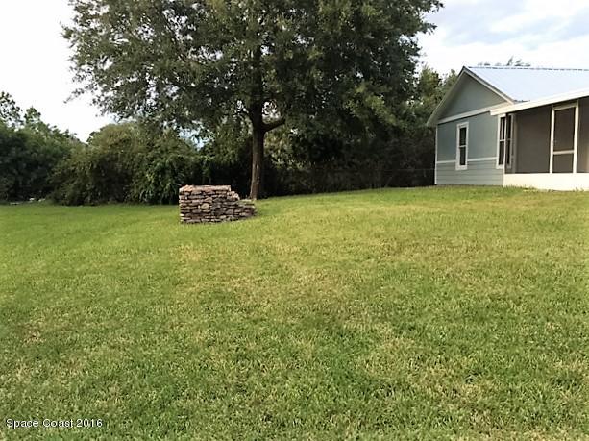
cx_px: 294
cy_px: 220
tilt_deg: -3.4
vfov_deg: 48.2
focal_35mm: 29
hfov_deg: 61.7
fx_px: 493
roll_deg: -1.5
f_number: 2.2
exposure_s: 1/15
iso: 25
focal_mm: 4.15
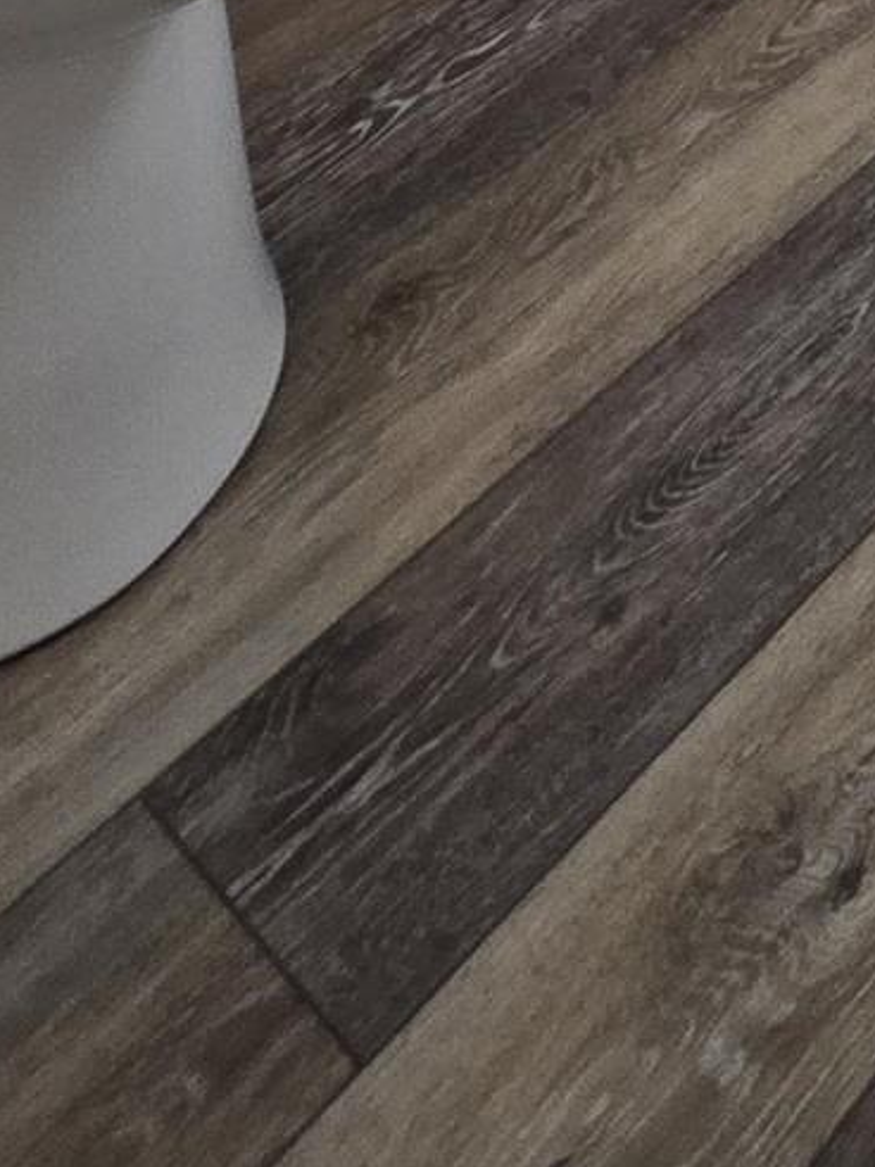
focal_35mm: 61
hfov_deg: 21.8
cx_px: 1120
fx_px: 2057
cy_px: -1395
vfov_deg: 17.1
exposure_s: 1/60
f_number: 2.2
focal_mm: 2.2
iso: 64
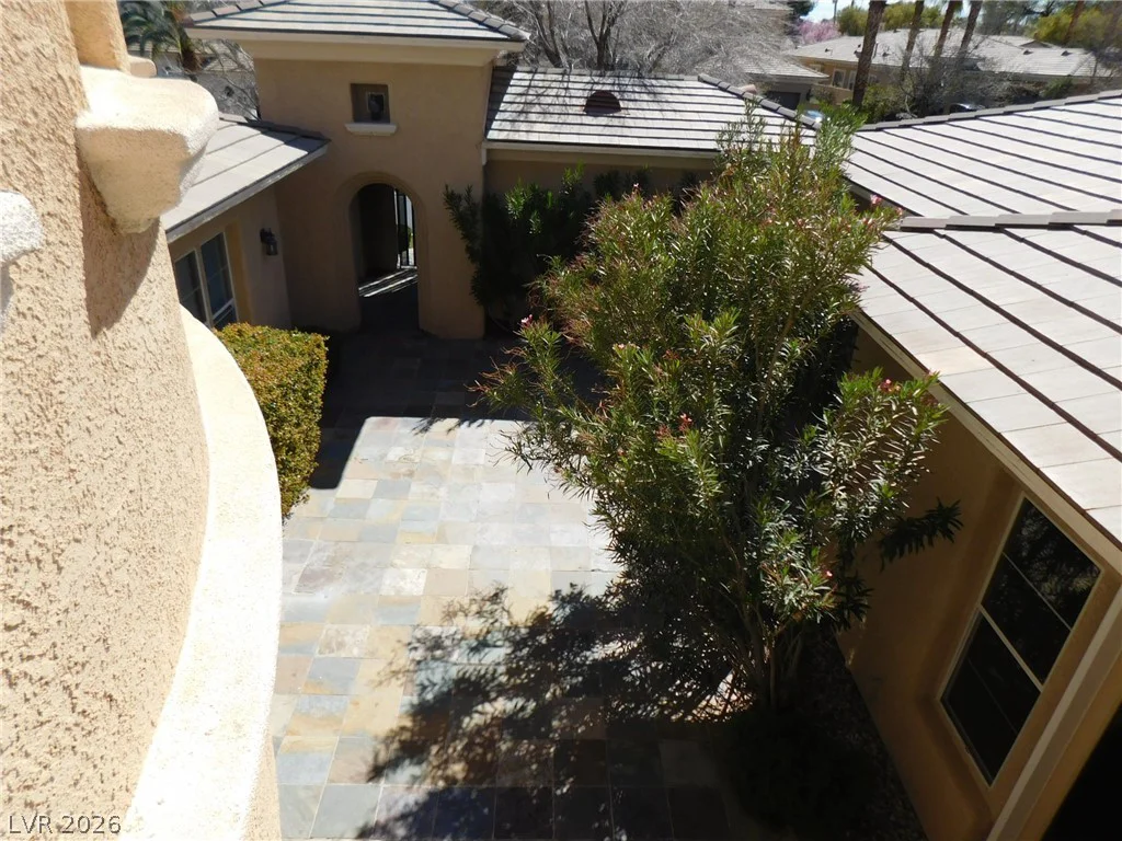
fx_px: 745
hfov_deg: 73.9
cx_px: 561
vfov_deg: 58.9
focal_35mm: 23
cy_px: 420
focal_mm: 4
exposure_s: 1/500
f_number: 6
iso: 125
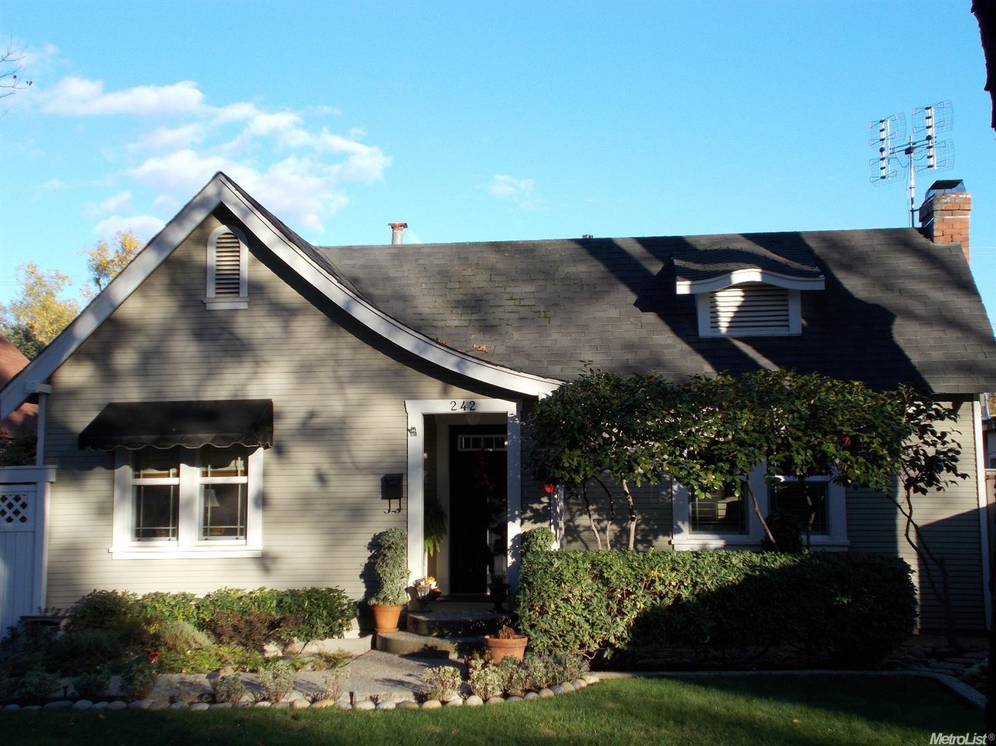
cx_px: 498
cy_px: 373
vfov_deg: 32.9
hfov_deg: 43.0
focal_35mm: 44
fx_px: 1266
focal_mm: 7.9
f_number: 4.2
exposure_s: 1/250
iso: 80
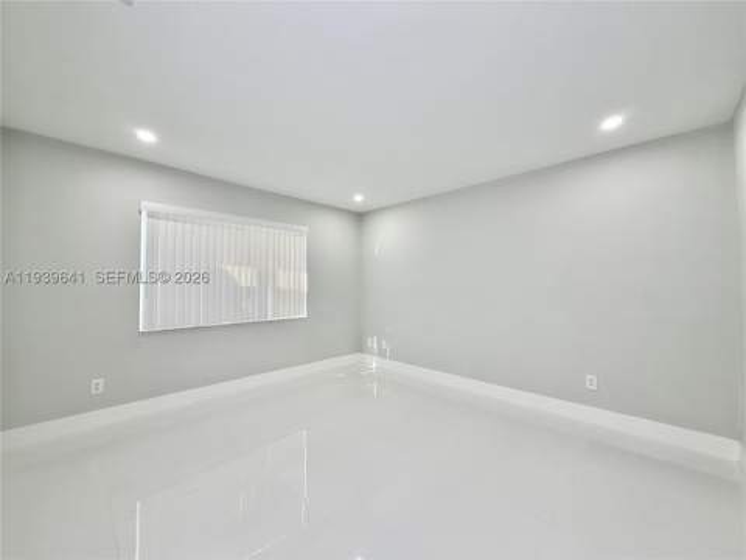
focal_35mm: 14
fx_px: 302
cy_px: 280
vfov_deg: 85.7
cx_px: 373
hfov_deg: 102.1
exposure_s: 1/99
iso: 80
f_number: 2.2
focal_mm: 2.22
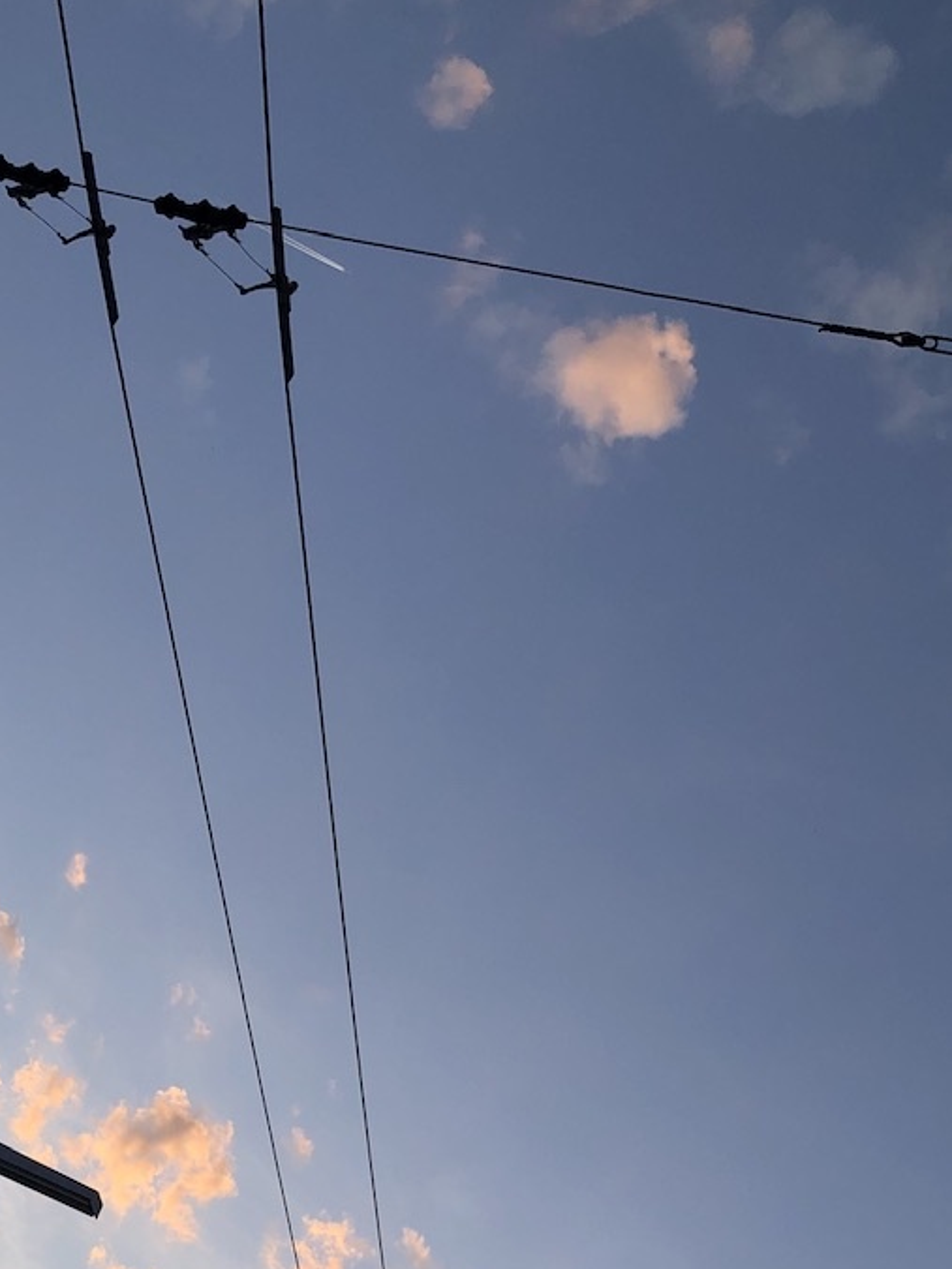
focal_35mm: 53
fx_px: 1943
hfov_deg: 27.0
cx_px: 195
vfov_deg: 34.2
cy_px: 1138
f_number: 1.8
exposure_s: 1/666
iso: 20
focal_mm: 3.99
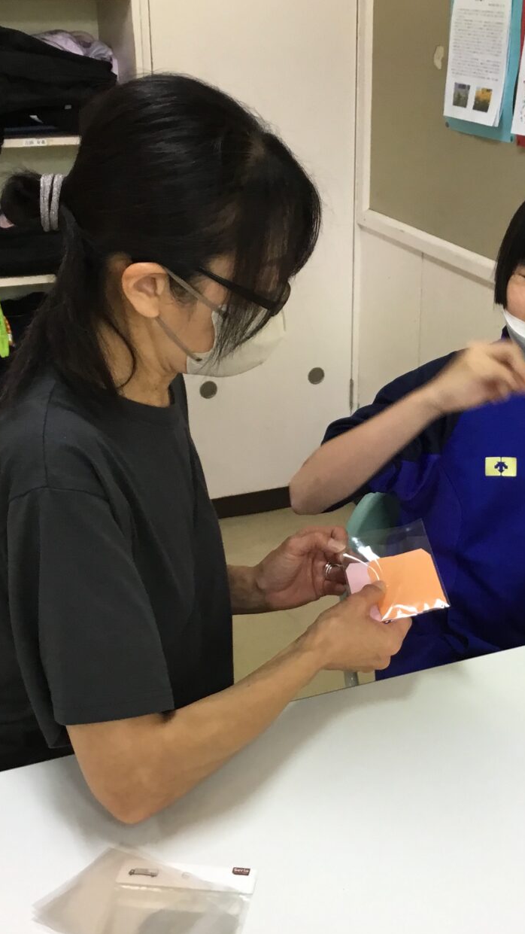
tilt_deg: -21.3
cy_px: 482
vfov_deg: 42.1
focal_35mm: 49
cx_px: 370
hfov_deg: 24.2
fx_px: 1213
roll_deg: +0.4
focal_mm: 3.3
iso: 50
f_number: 2.4
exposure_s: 1/30
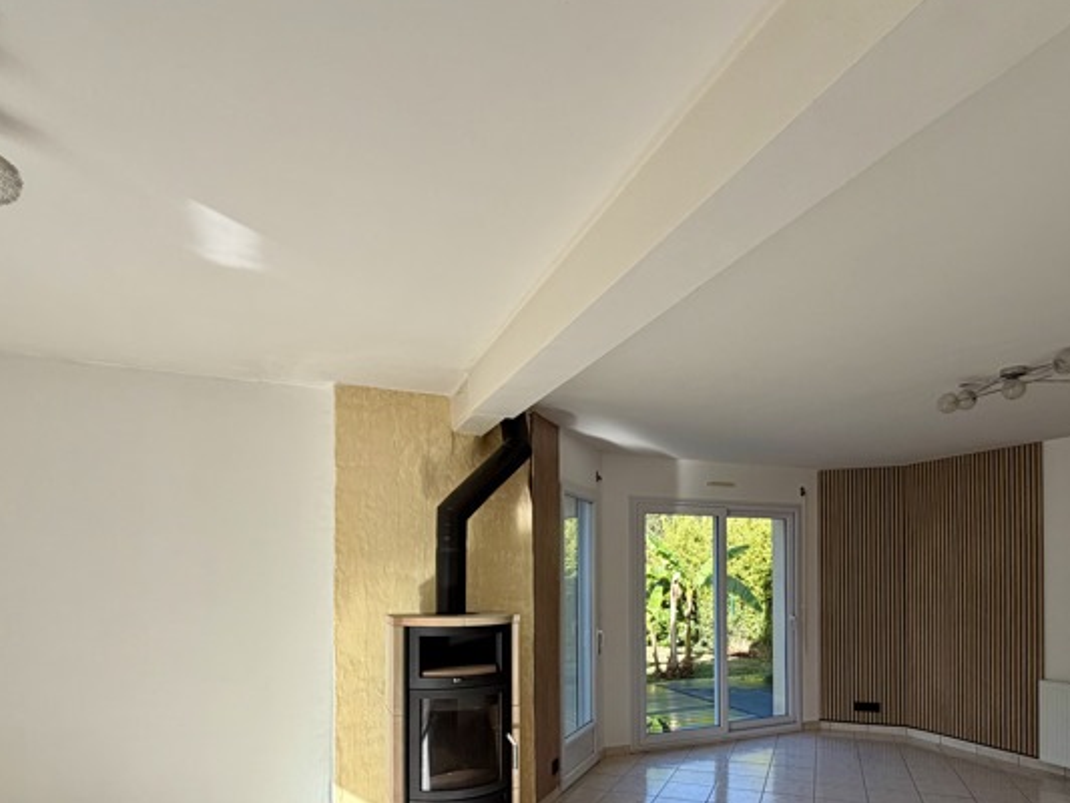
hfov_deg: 78.6
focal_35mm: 21
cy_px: 574
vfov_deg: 60.9
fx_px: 649
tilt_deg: +1.0
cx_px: 602
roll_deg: +0.8
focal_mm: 2.22
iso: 50
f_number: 2.2
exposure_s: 1/502
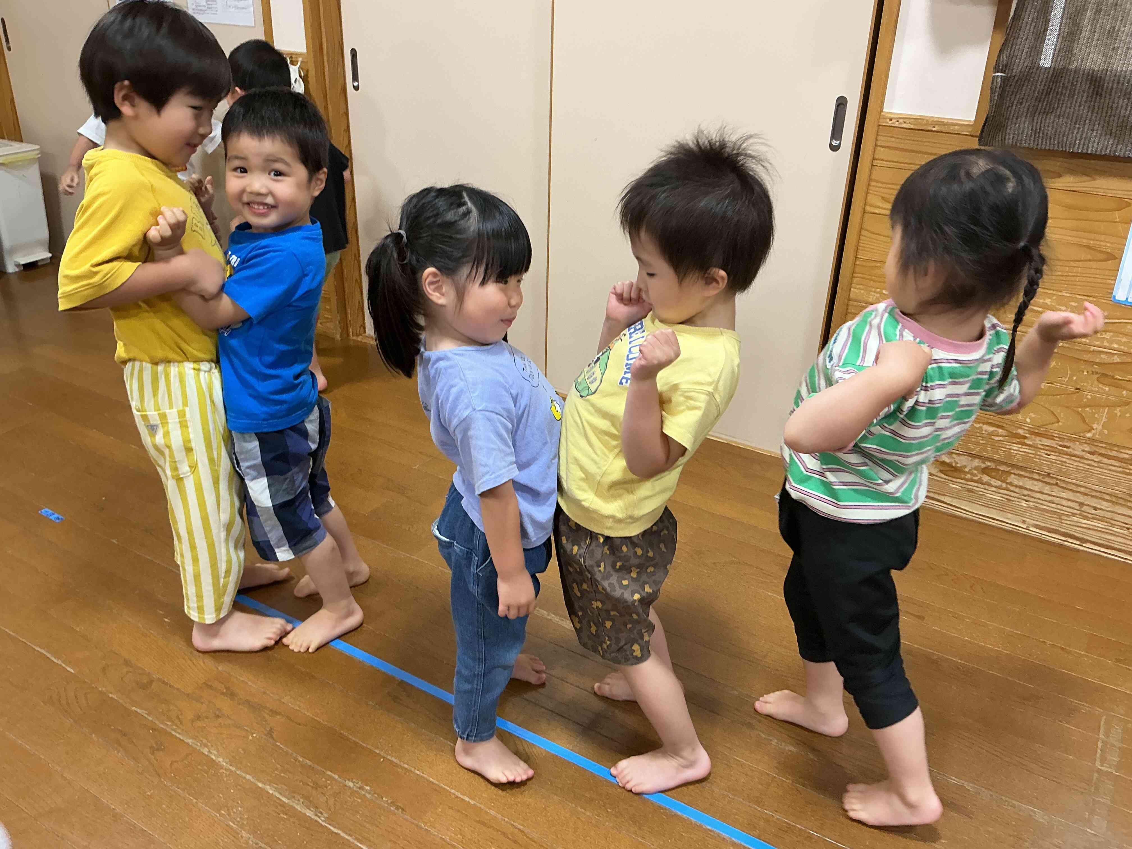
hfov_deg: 61.7
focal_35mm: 29
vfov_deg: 48.2
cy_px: 424
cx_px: 566
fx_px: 948
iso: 64
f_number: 1.8
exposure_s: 1/50
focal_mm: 3
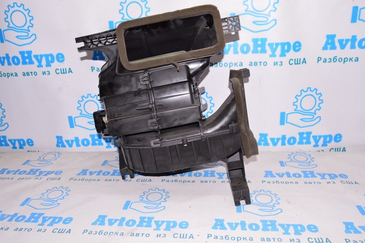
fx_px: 304
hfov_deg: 62.0
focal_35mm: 30
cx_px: 182
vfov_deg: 43.5
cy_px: 122
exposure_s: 1/200
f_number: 8
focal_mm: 20
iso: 1600
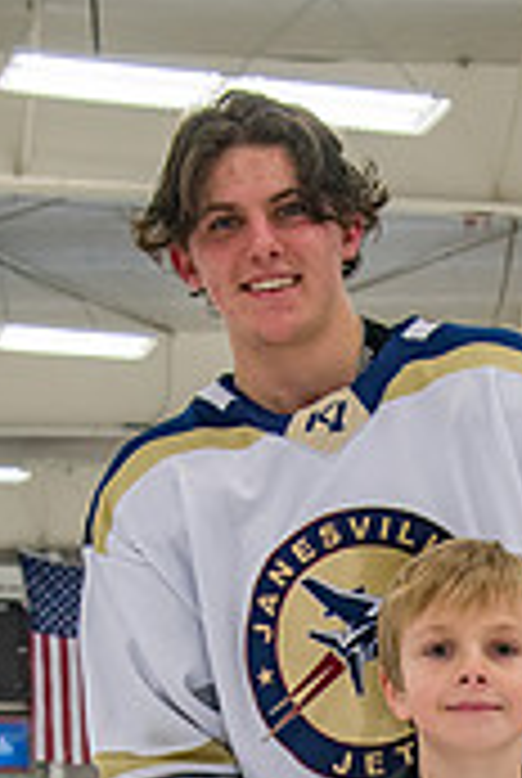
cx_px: 436
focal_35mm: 109
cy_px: 967
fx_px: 2361
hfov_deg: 12.5
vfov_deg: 17.7
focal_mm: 28
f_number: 4.5
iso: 500
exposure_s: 1/250
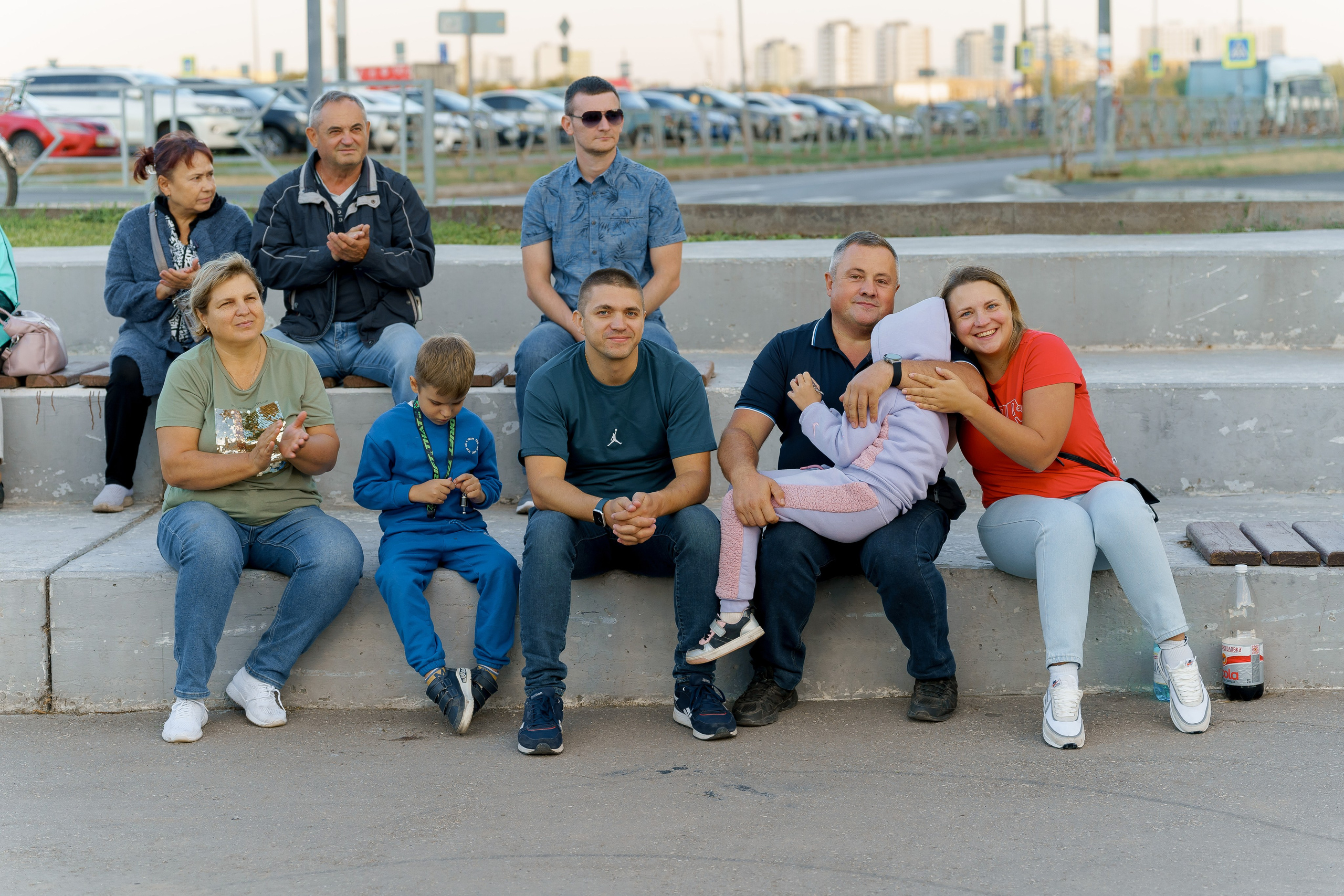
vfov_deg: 16.8
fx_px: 3033
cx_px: 672
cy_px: 448
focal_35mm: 81
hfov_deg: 25.0
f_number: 3.5
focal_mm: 80
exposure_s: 1/200
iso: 320
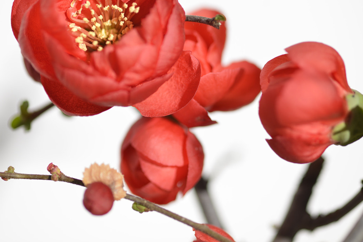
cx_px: 174
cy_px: 71
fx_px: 1432
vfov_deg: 9.7
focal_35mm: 142
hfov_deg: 14.4
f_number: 2.8
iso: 200
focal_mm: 100
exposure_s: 1/2500
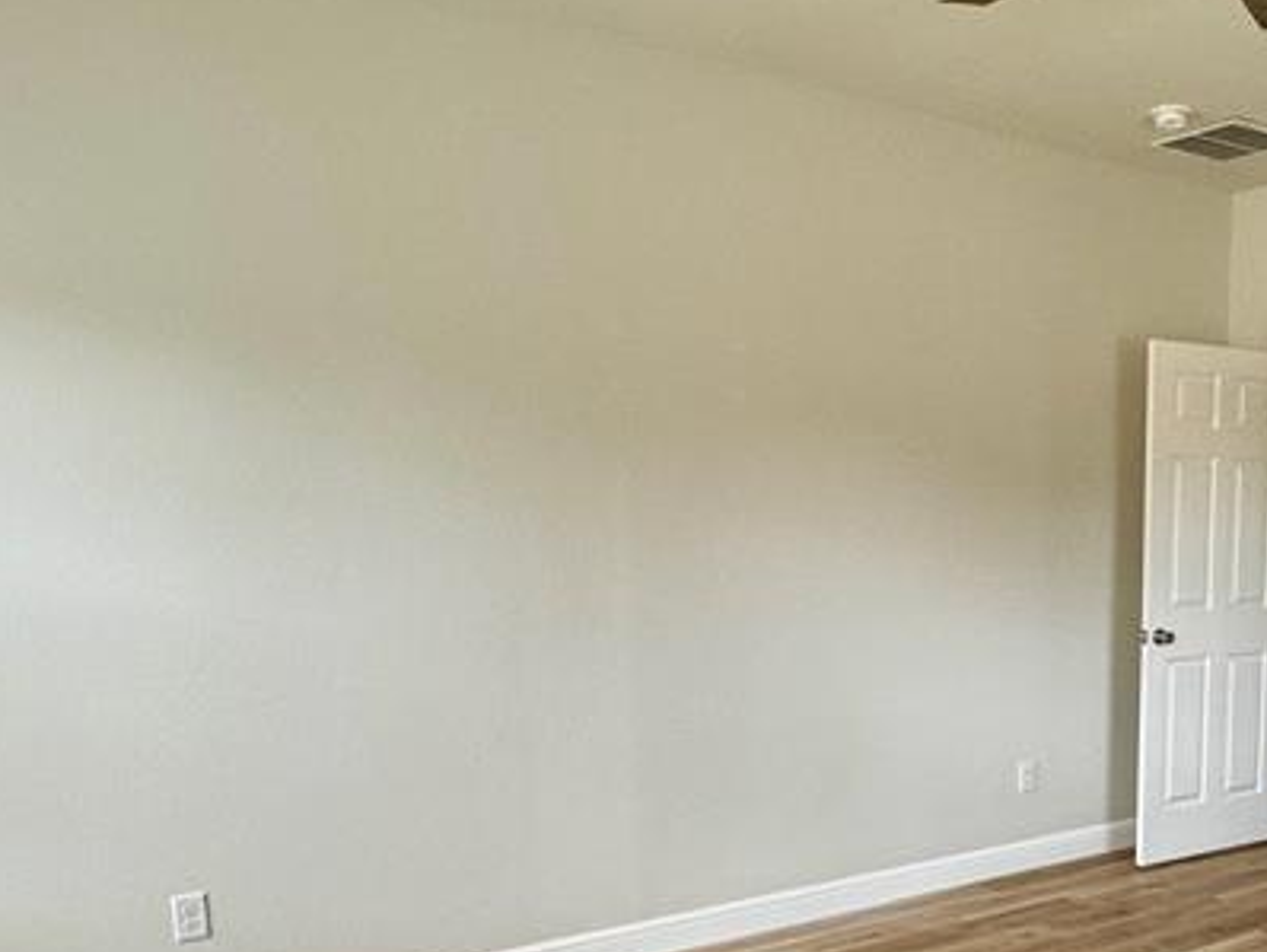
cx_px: 949
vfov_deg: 38.4
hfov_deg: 49.3
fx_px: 1318
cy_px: 742
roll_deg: -0.1
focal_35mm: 36
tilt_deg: -9.3
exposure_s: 1/99
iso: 200
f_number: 2.2
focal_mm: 2.22
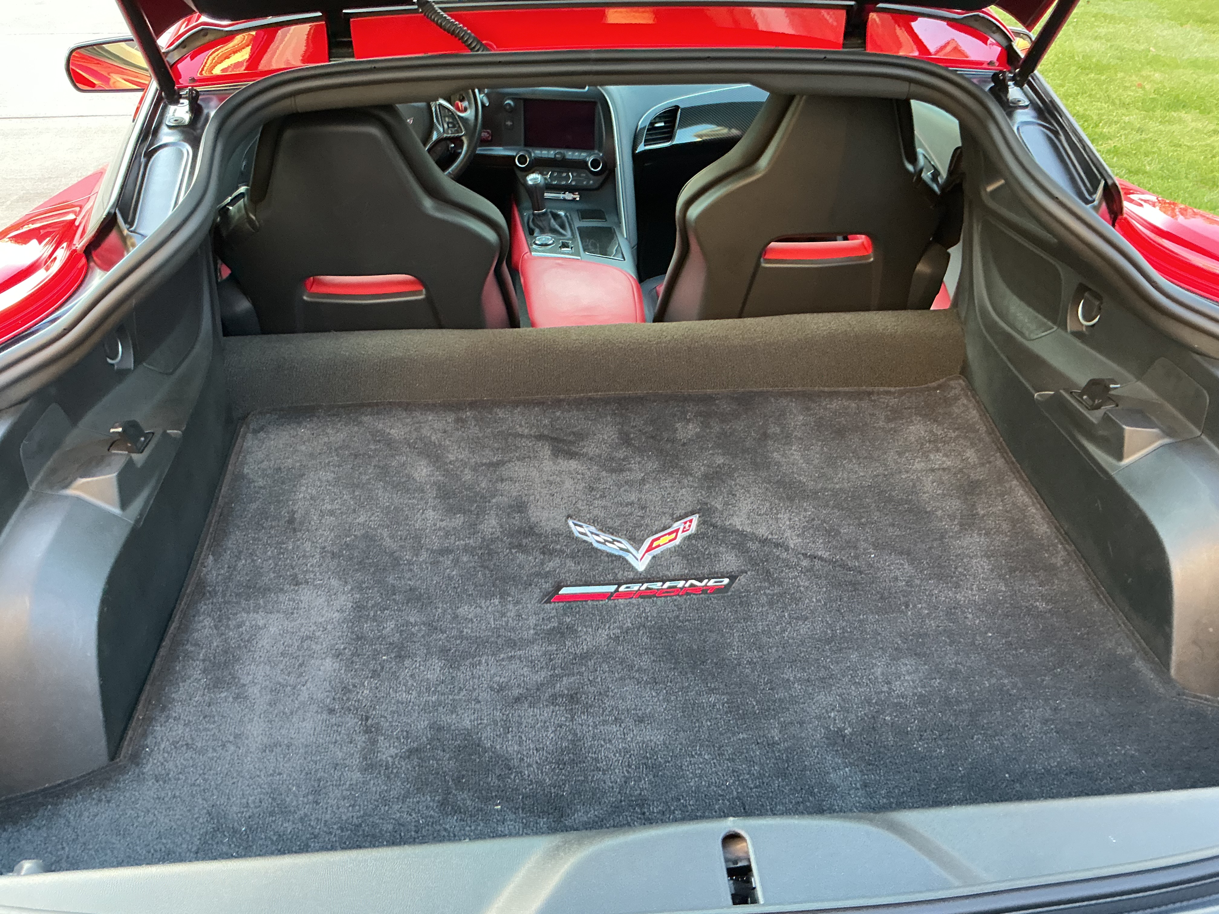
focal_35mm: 29
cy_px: 457
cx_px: 610
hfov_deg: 61.7
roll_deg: +2.1
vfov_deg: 48.2
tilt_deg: -36.0
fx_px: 1021
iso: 160
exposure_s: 1/60
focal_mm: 3
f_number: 1.8
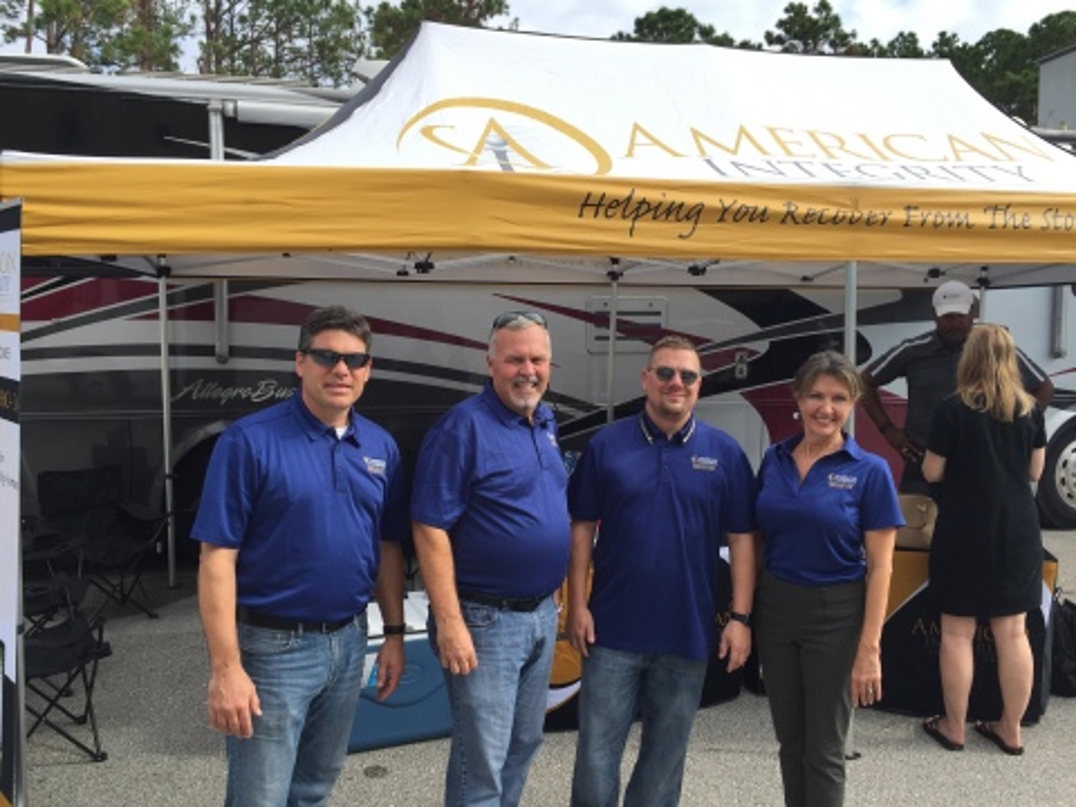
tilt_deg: -3.2
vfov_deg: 48.2
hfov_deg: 61.7
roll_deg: -2.1
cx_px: 538
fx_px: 901
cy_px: 404
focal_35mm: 29
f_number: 2.2
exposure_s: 1/1041
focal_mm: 4.15
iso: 32
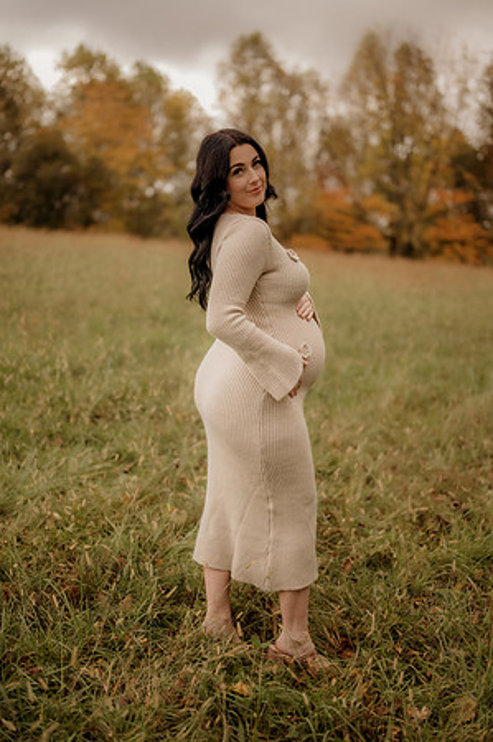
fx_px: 1029
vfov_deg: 39.6
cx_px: 246
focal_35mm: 50
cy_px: 371
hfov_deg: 26.9
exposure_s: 1/320
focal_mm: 50
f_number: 1.8
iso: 200
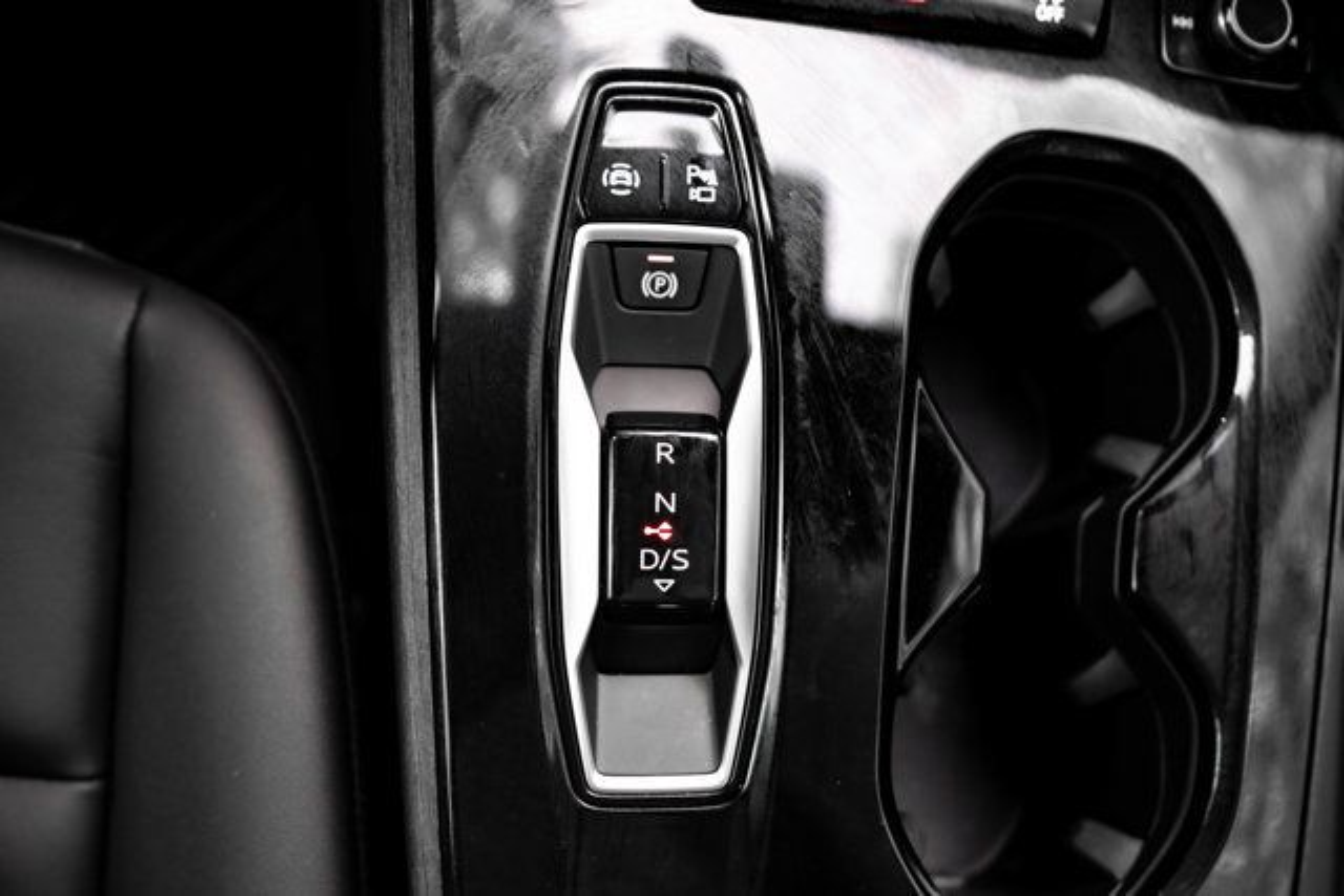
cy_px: 481
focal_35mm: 36
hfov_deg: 53.1
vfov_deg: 36.9
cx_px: 679
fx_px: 1344
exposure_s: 1/250
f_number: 2.8
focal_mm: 32
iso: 640
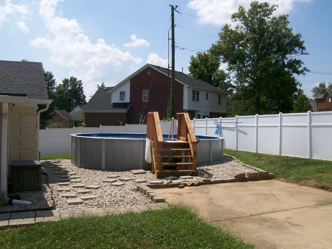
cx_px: 166
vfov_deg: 39.7
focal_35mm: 36
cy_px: 124
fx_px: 345
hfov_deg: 51.4
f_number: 4.8
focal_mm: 6
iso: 80
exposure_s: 1/772
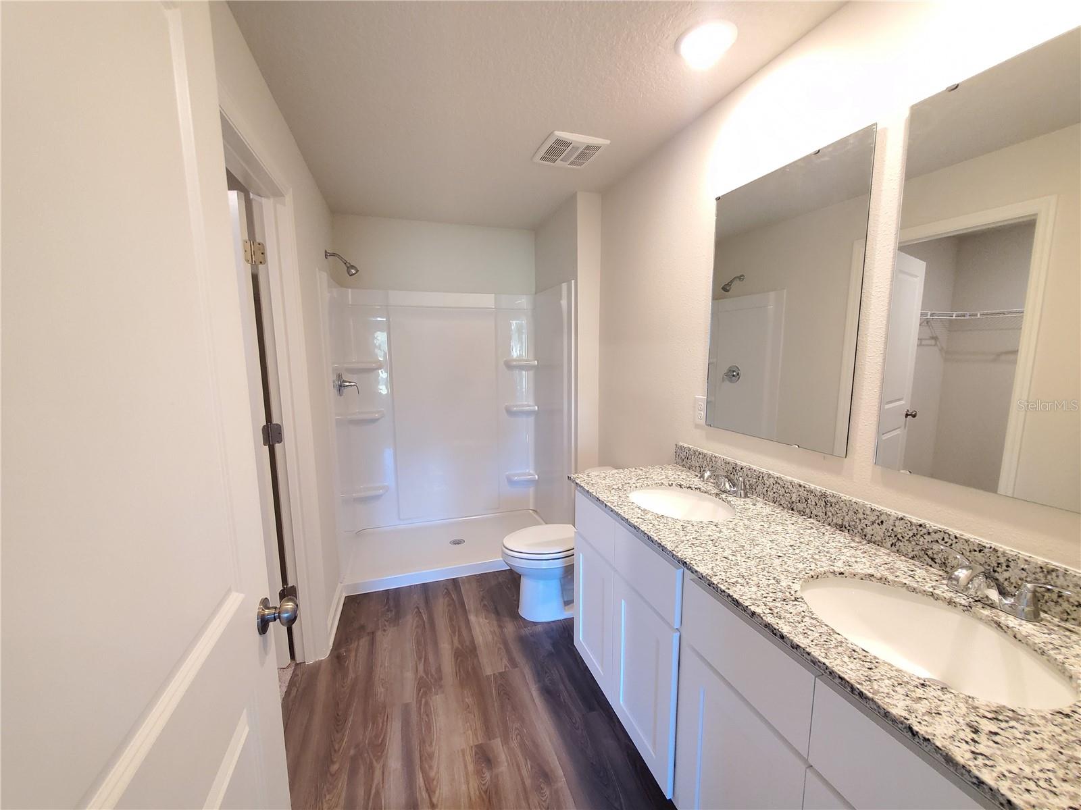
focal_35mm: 13
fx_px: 406
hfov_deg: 106.2
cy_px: 405
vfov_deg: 89.9
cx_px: 540
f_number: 2.2
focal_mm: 1.8
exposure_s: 1/30
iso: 400
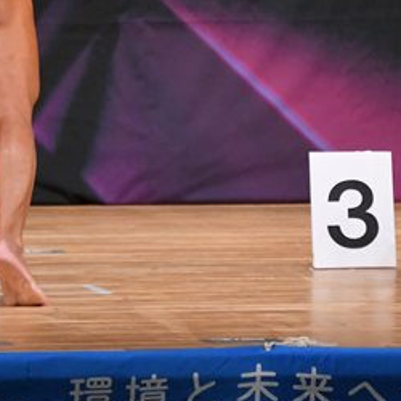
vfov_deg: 2.5
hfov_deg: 2.5
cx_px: 397
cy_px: 27
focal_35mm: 710
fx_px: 9305
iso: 4500
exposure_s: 1/400
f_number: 5.6
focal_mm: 180
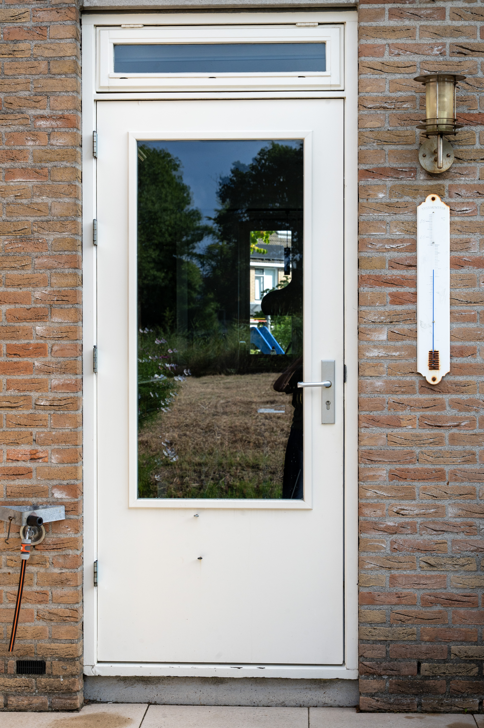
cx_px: 242
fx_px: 1413
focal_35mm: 70
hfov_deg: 19.4
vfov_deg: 28.9
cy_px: 364
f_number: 11
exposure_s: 1/500
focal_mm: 70
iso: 640
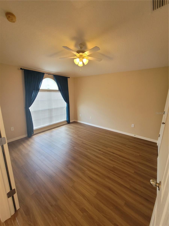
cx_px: 84
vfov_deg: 106.2
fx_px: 85
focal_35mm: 13
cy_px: 113
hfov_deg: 89.9
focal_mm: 2.2
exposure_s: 1/60
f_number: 2.2
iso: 320
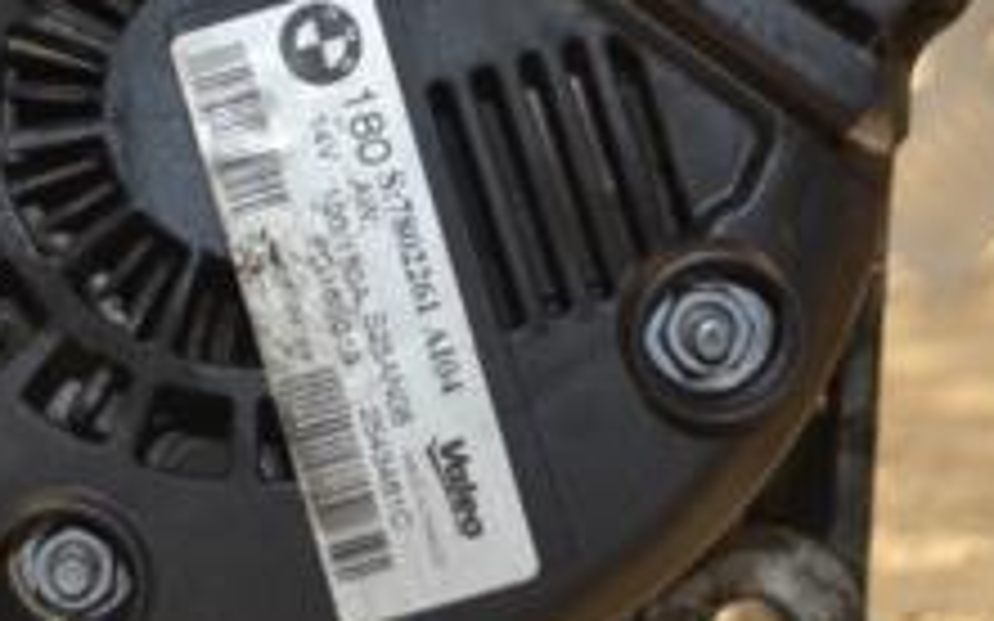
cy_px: 144
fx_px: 3260
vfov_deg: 10.8
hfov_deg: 17.2
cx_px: 171
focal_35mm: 120
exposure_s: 1/60
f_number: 4.5
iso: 320
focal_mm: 29
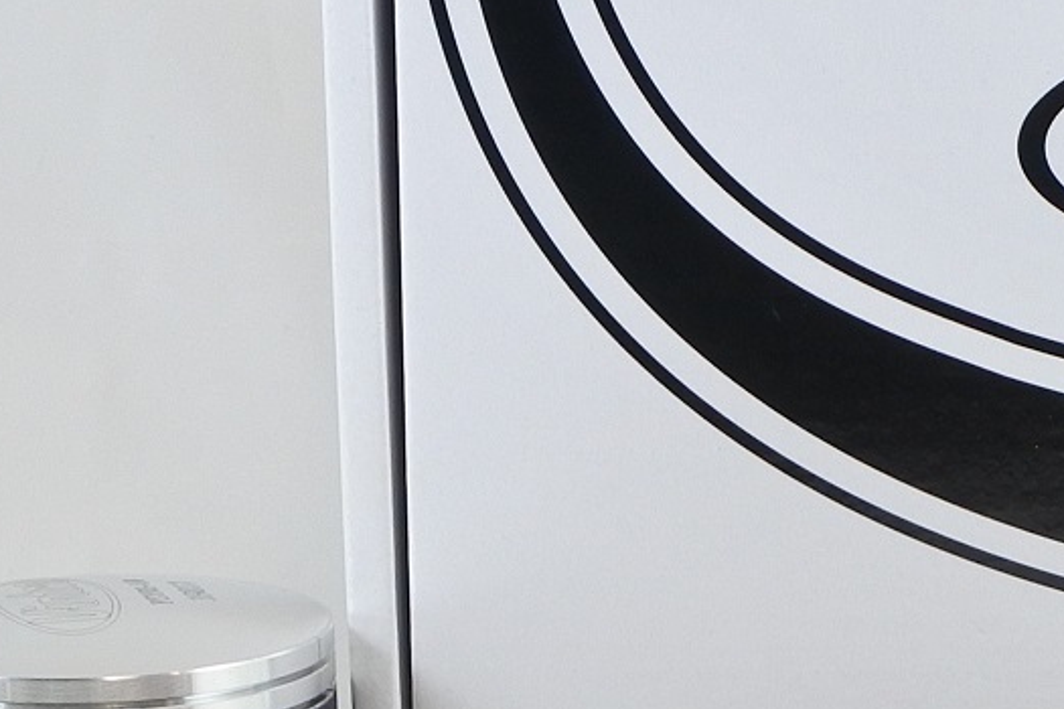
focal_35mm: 92
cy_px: 774
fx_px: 2719
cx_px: 645
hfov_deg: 22.1
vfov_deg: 14.5
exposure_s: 1/160
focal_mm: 11.2
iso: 400
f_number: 3.8
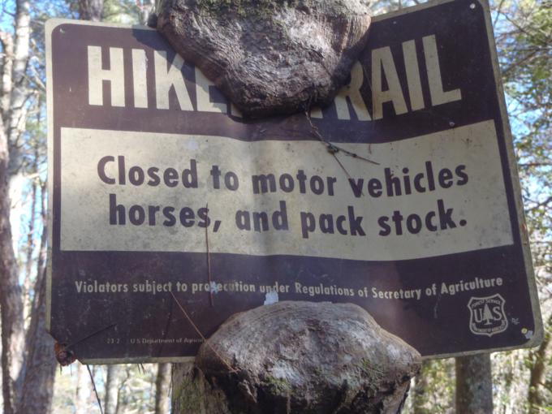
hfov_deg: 25.0
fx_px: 1244
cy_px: 207
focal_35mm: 78
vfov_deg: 18.9
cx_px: 276
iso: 200
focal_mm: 14
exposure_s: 1/40
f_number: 5.9
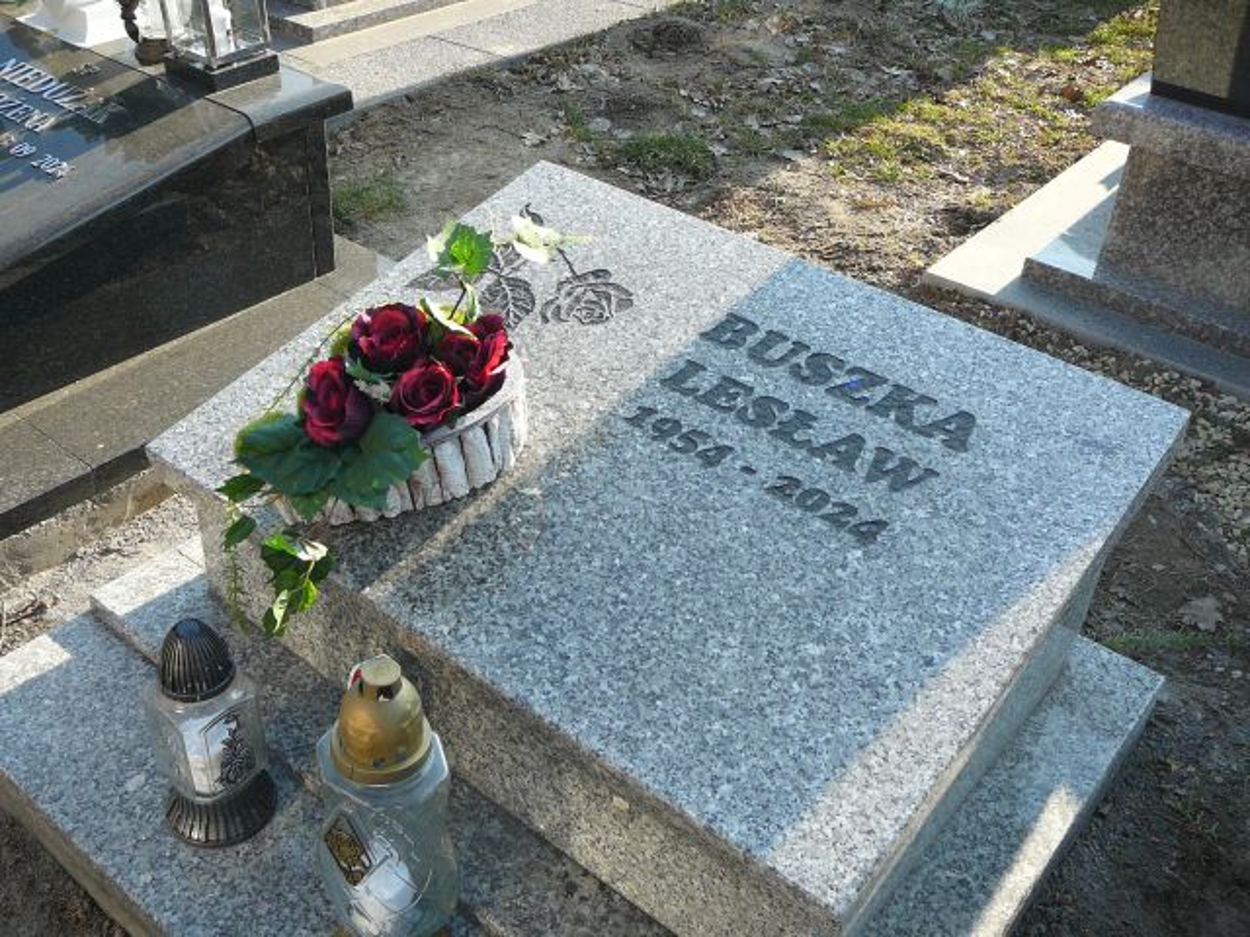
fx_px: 1264
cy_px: 468
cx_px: 625
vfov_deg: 40.7
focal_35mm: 35
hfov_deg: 52.6
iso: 80
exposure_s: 1/250
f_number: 2.8
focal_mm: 5.2
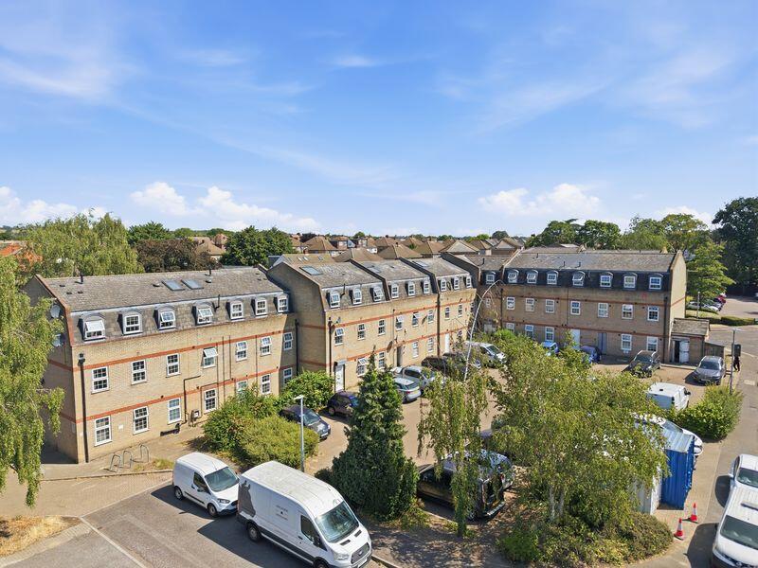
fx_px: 526
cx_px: 379
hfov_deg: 71.6
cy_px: 284
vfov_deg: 56.8
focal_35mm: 24
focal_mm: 8.7
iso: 350
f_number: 1.8
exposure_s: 1/8000
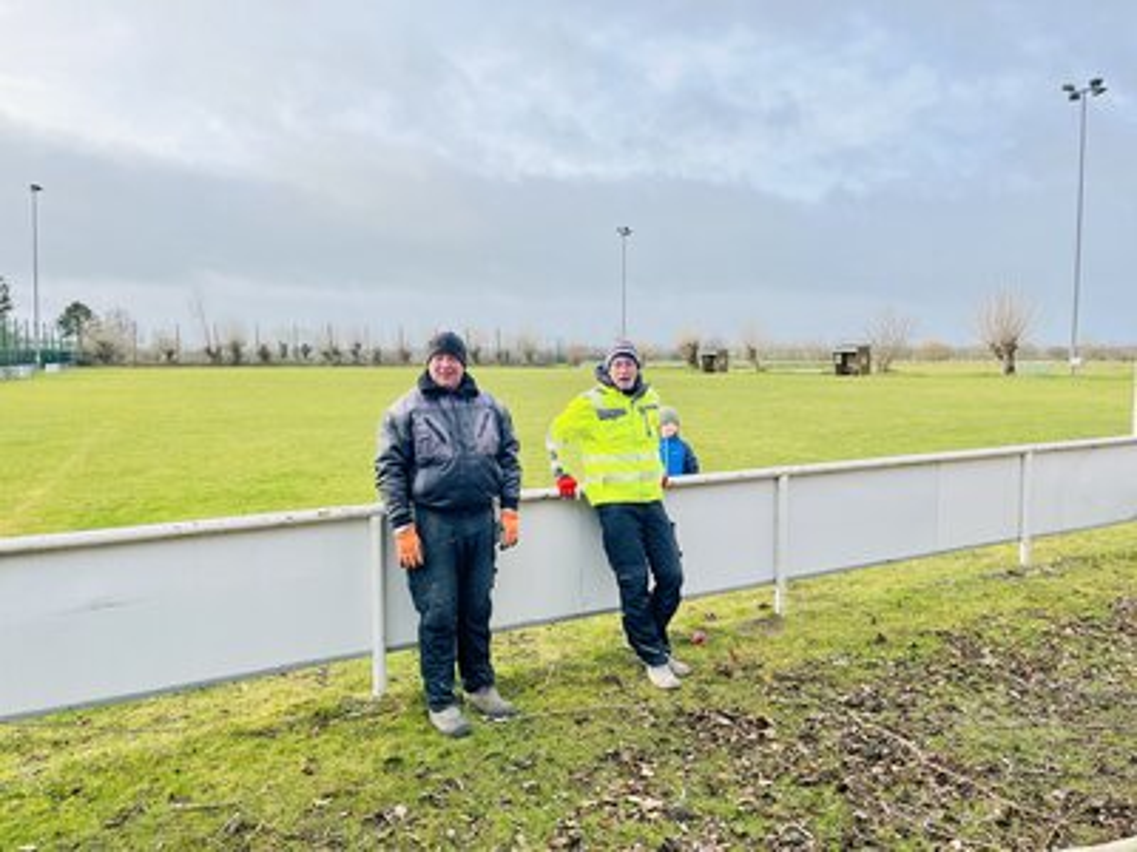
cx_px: 568
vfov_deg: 53.1
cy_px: 426
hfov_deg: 67.3
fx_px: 854
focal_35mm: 26
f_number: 1.6
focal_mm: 5.1
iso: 50
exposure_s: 1/1279
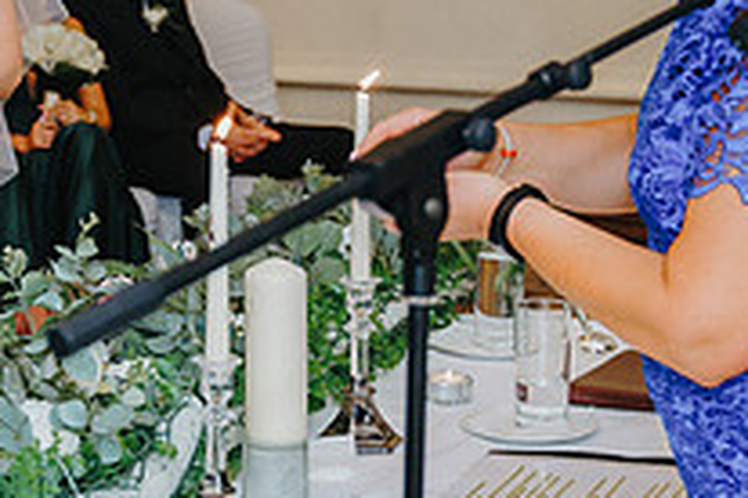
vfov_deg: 11.6
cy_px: 87
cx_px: 25
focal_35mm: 118
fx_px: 2452
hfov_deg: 17.0
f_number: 3.2
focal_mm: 35
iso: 1250
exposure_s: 1/250
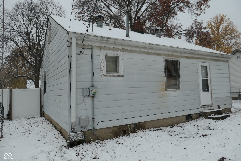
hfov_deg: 73.7
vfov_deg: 53.1
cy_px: 80
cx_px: 120
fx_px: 161
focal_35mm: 24
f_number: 4.5
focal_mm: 8.8
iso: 200
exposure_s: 1/800
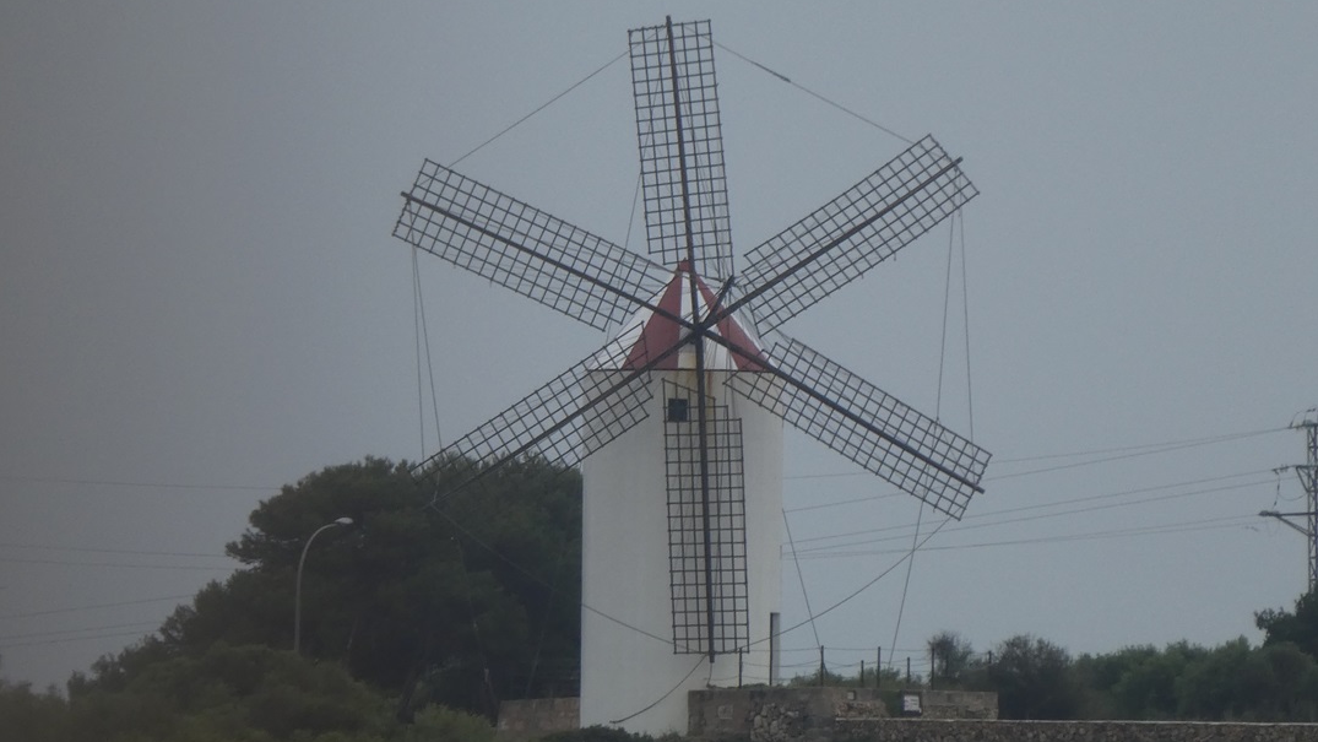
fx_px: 40475
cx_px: 659
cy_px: 360
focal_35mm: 1158
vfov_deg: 1.0
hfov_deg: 1.9
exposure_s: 1/200
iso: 80
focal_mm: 129
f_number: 6.4
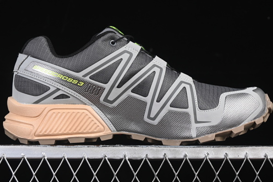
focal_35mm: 99
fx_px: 751
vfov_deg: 13.8
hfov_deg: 20.6
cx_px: 134
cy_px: 72
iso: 160
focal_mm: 50
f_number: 7.1
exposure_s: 1/60
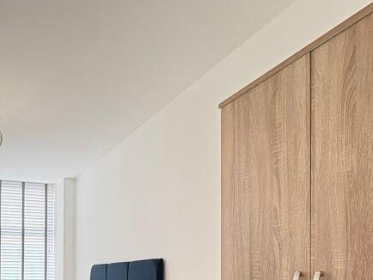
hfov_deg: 50.0
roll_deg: -0.1
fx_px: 356
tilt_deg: +1.5
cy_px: 278
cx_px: 47
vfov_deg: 38.3
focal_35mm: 33
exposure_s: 1/100
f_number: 2.2
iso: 320
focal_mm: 2.22
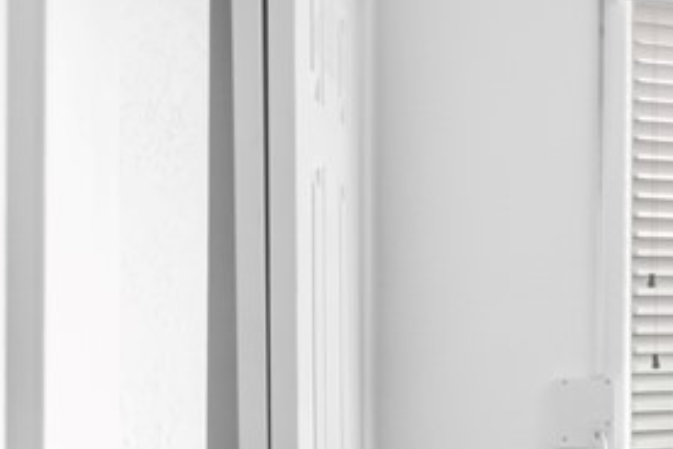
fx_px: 1252
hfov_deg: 19.9
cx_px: 1268
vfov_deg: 20.1
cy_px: 356
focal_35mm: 67
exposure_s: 1/13
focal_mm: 17
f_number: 8
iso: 400
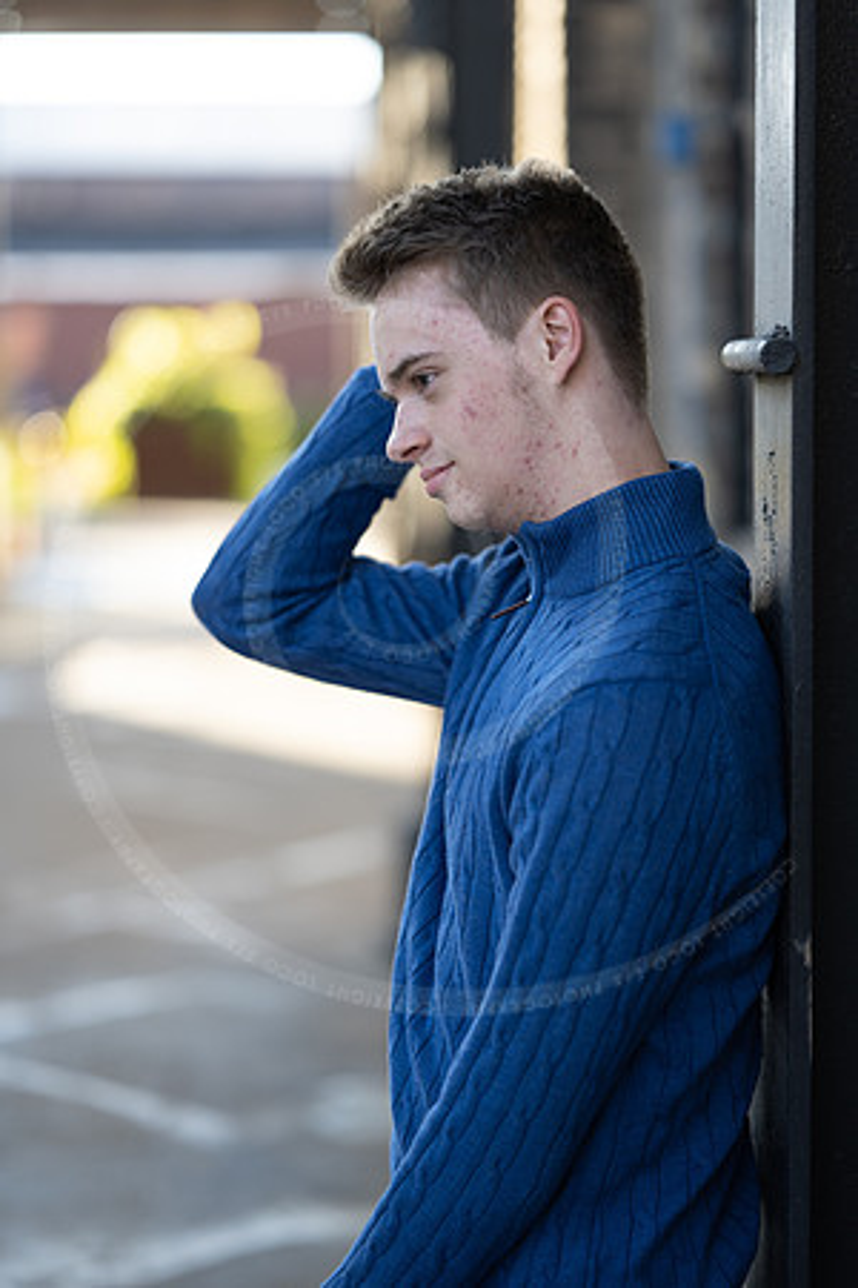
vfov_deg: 23.9
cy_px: 644
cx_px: 429
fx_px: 3039
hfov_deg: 16.1
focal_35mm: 85
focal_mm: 85
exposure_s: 1/250
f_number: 1.8
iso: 100
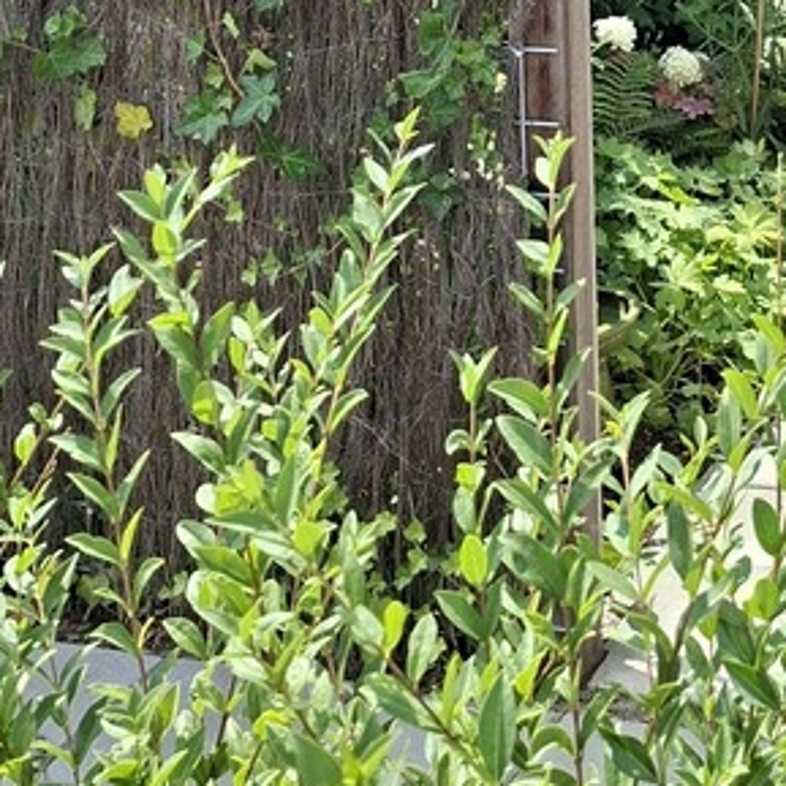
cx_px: 876
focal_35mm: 75
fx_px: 1927
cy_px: -252
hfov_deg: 21.8
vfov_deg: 20.9
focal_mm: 5.54
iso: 50
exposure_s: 1/1490
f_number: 1.8
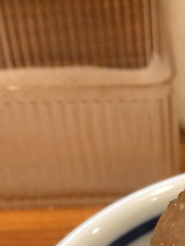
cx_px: 291
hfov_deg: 13.2
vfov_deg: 16.8
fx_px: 747
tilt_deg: -49.5
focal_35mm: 105
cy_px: 378
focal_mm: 4.15
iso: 100
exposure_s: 1/30
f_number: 2.2
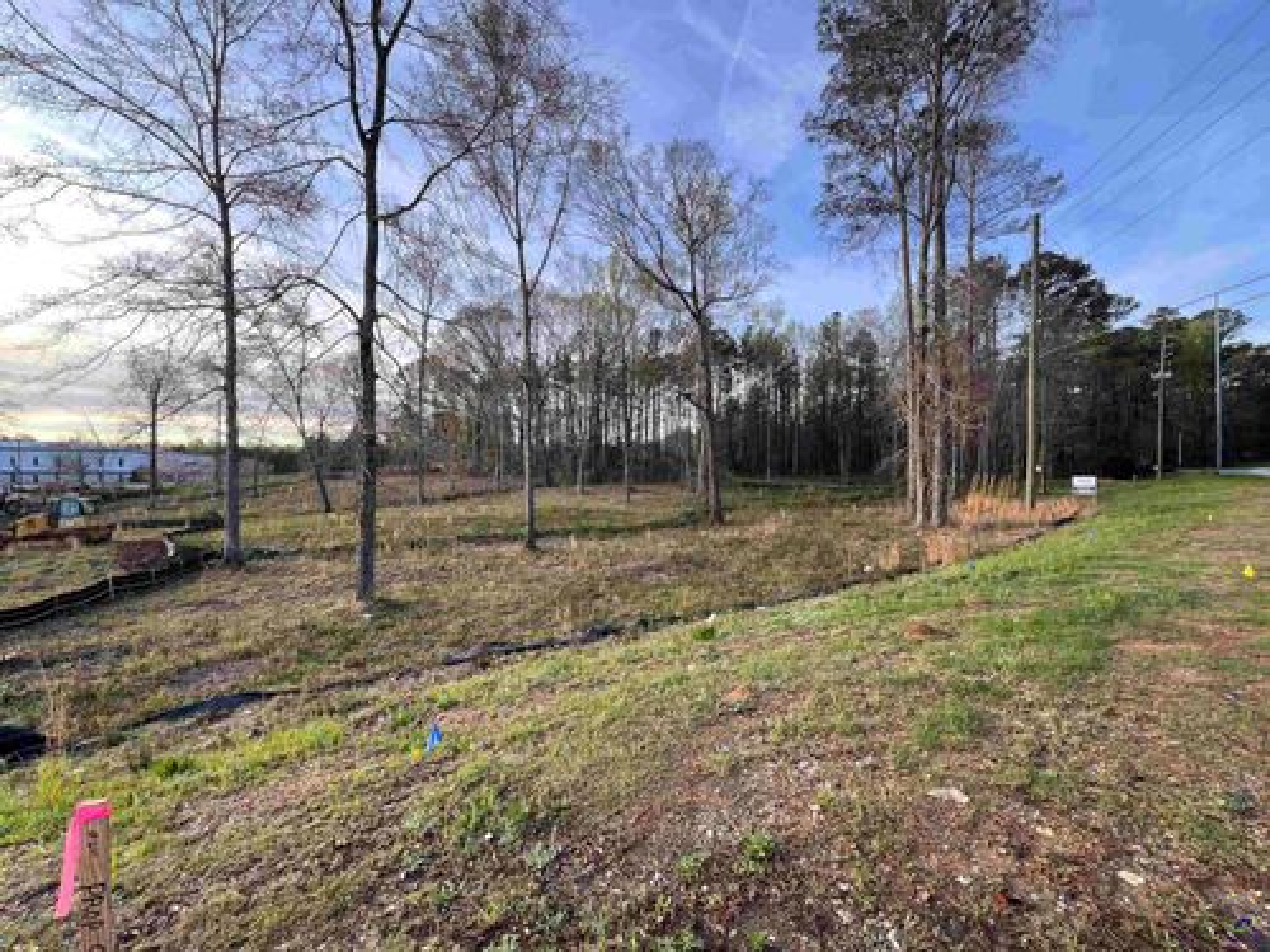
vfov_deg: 89.9
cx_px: 635
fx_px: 477
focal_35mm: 13
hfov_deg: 106.2
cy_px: 476
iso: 40
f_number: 1.8
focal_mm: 1.57
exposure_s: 1/99
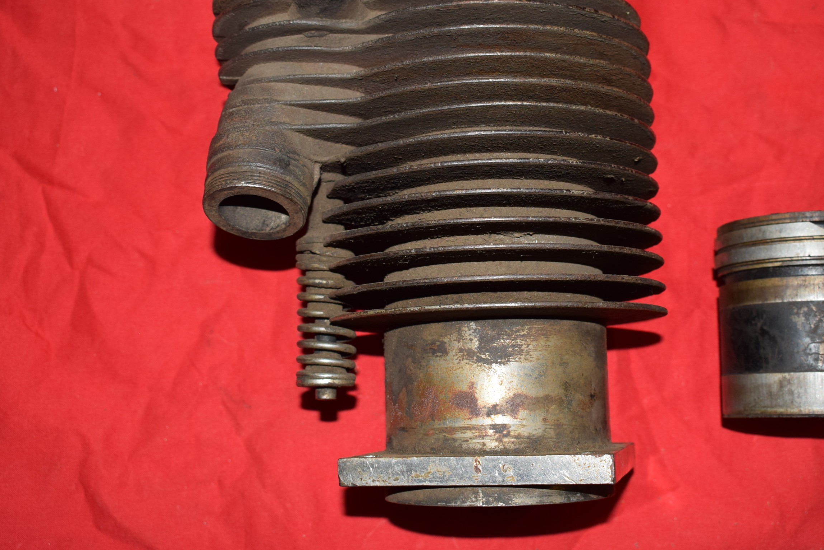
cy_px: 208
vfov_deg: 28.6
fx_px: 1077
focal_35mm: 47
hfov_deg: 41.8
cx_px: 468
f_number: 5.6
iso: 400
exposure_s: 1/125
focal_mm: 24
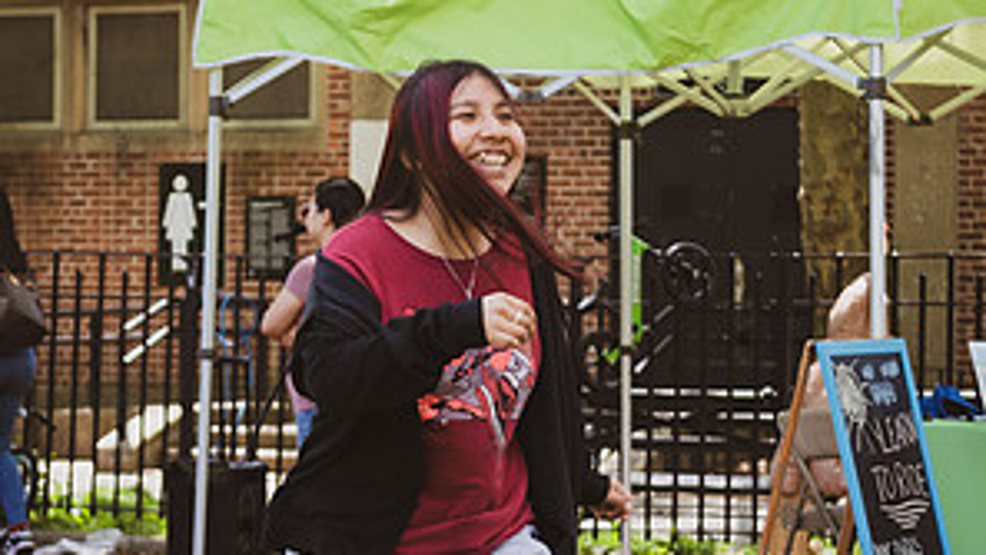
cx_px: 459
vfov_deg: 6.3
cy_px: 334
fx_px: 5045
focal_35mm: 193
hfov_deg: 11.2
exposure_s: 1/400
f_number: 3.5
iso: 200
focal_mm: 62
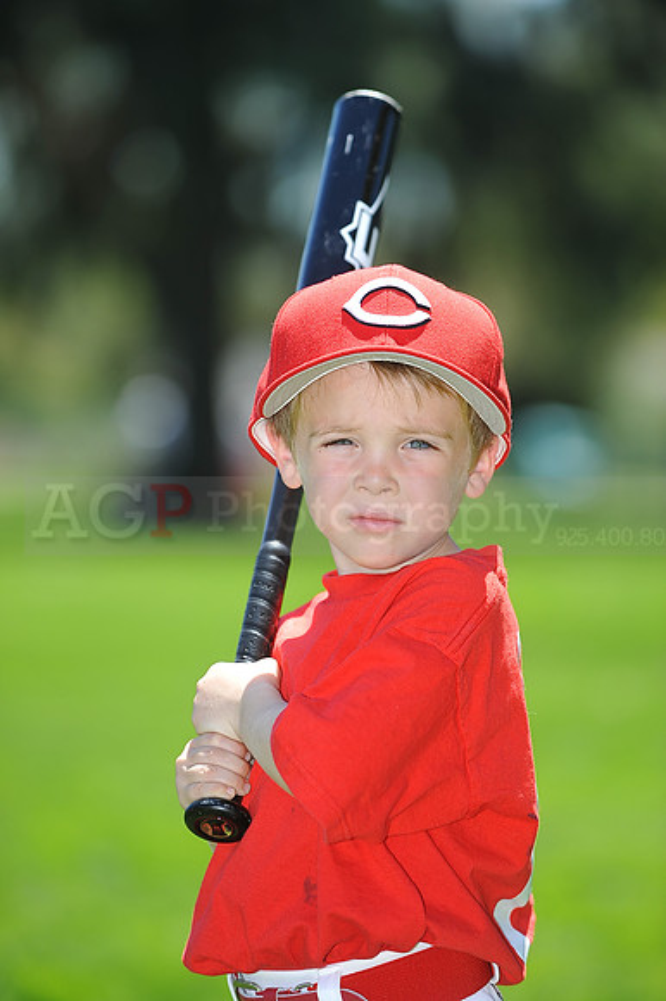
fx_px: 5556
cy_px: 500
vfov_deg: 10.3
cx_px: 333
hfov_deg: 6.9
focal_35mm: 200
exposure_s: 1/640
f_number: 4.5
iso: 200
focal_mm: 200
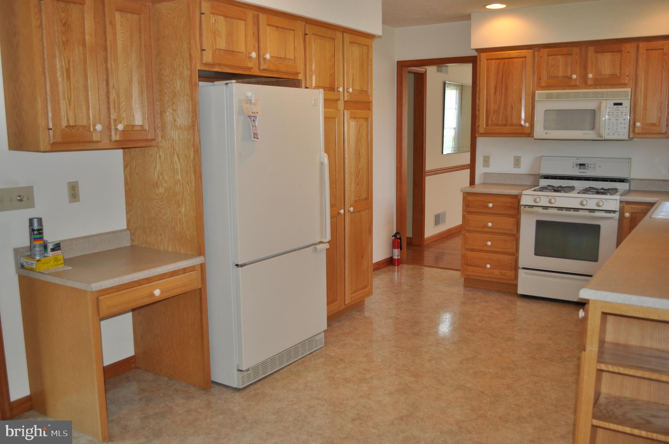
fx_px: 612
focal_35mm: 33
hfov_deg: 57.3
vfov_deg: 39.9
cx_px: 334
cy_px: 222
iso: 320
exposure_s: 1/60
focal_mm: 22
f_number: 3.8
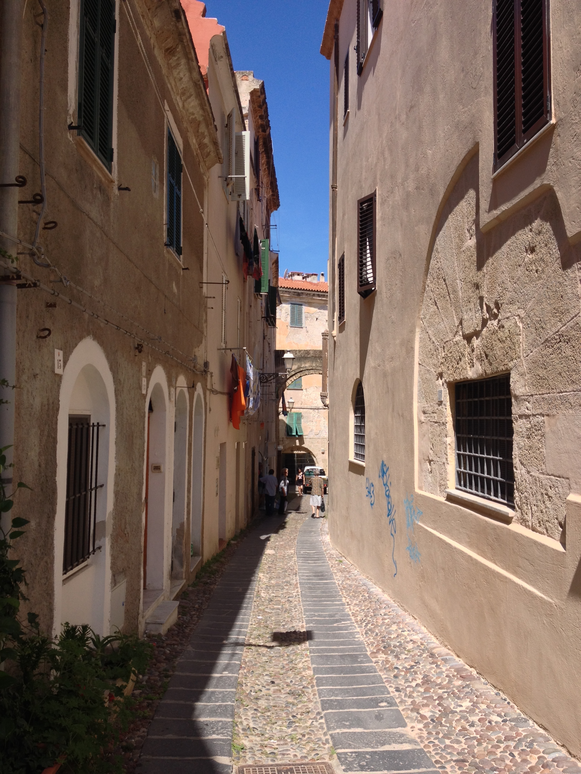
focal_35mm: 35
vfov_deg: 52.6
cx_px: 290
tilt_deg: +0.3
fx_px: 783
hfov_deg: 40.7
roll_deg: +0.9
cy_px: 387
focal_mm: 4.28
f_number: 2.4
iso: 50
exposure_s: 1/1200
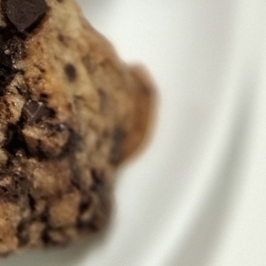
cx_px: -333
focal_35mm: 144
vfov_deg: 11.8
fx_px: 1252
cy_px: -90
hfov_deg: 10.7
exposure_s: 1/100
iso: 500
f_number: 1.8
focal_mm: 5.4
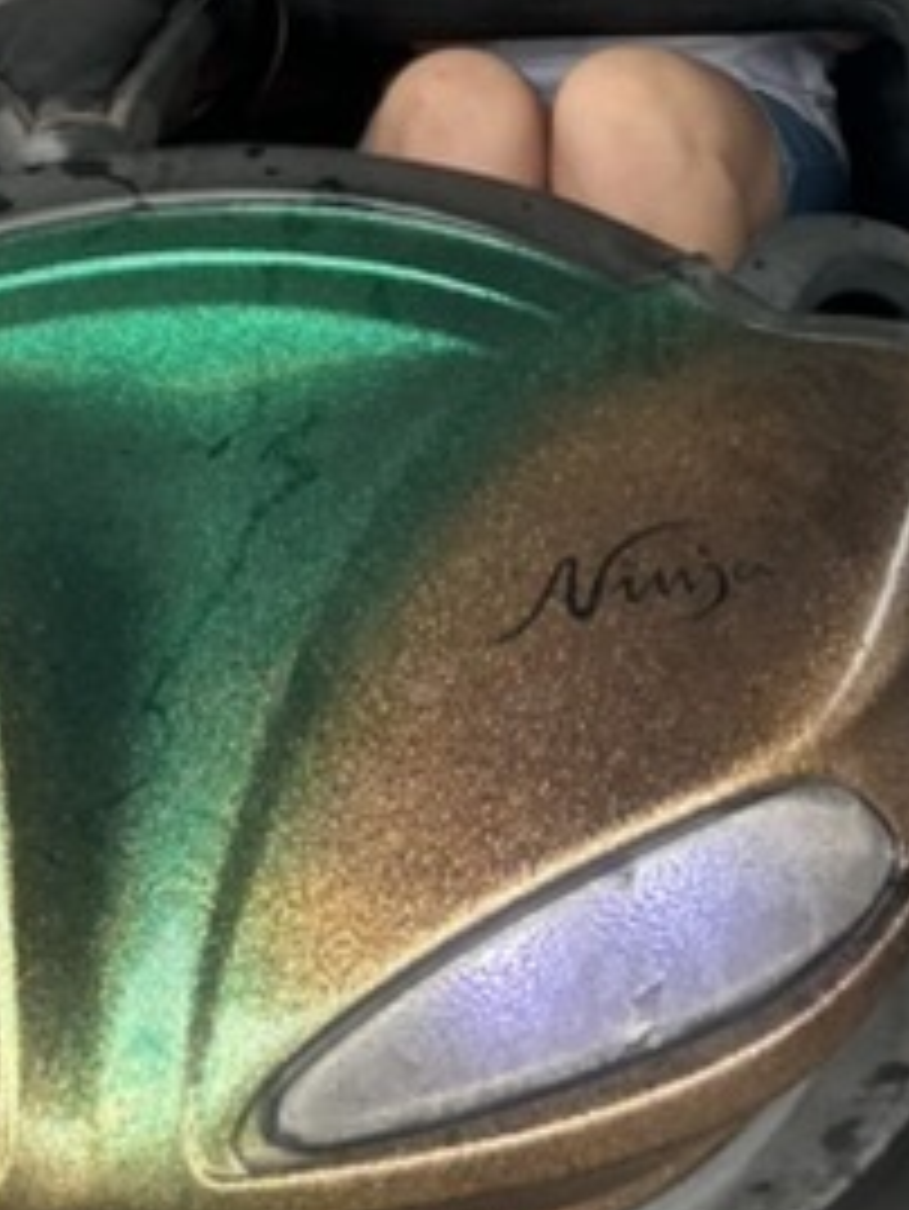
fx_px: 3464
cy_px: 54
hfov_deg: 14.9
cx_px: 518
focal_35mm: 99
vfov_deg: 19.4
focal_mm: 5.7
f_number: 1.5
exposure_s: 1/324
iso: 50
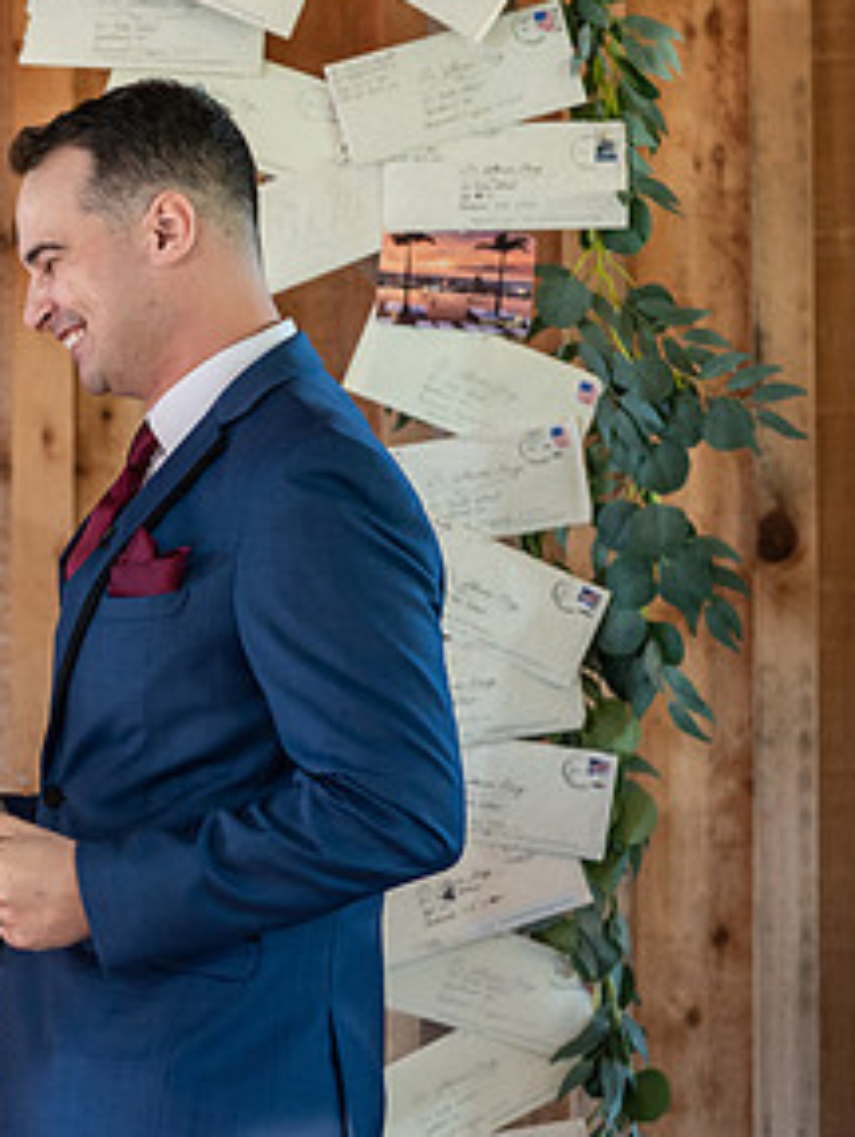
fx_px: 7821
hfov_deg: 6.2
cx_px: -198
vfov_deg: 8.3
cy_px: 580
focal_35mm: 238
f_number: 4
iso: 2000
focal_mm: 120
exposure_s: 1/200
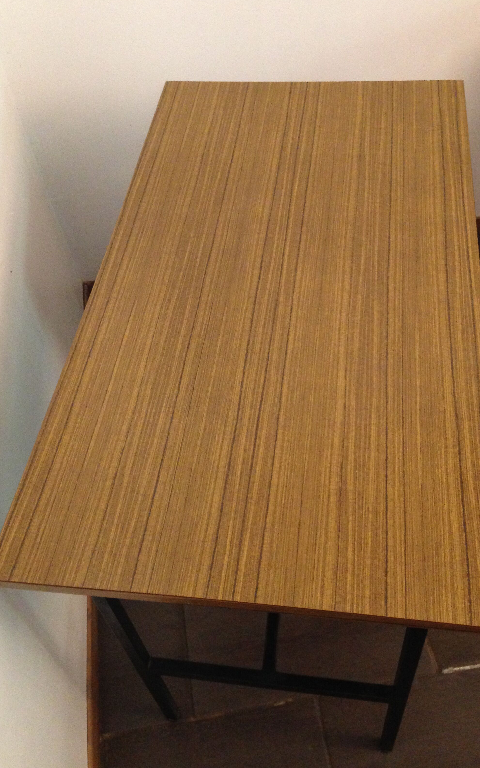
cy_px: 384
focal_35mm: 36
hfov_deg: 35.3
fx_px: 754
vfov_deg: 54.0
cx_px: 246
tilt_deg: -51.5
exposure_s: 1/17
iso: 320
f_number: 2.4
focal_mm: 4.12
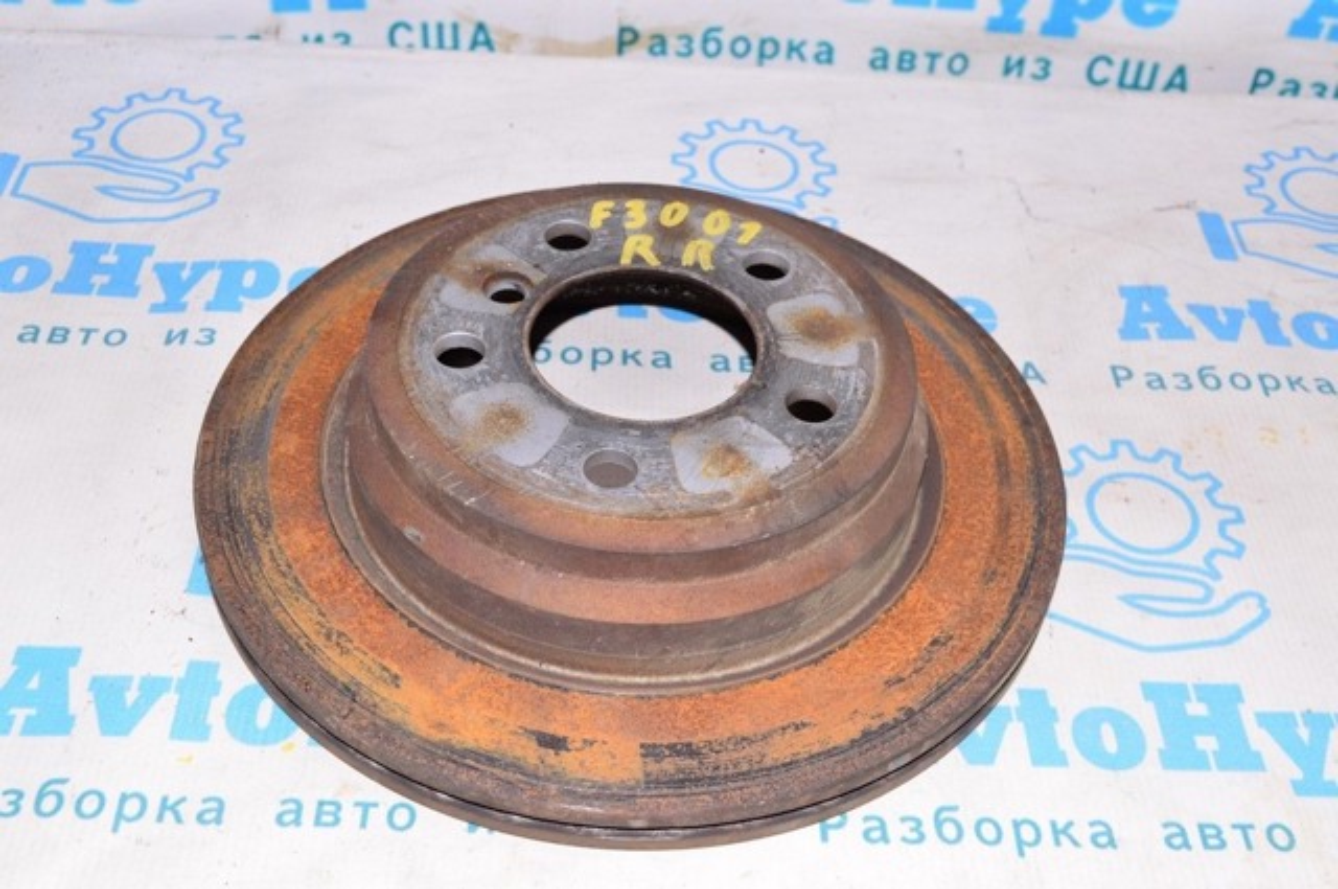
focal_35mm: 44
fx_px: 1615
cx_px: 669
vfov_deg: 30.8
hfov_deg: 45.0
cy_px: 444
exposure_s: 1/200
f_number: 8
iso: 1600
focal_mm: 29
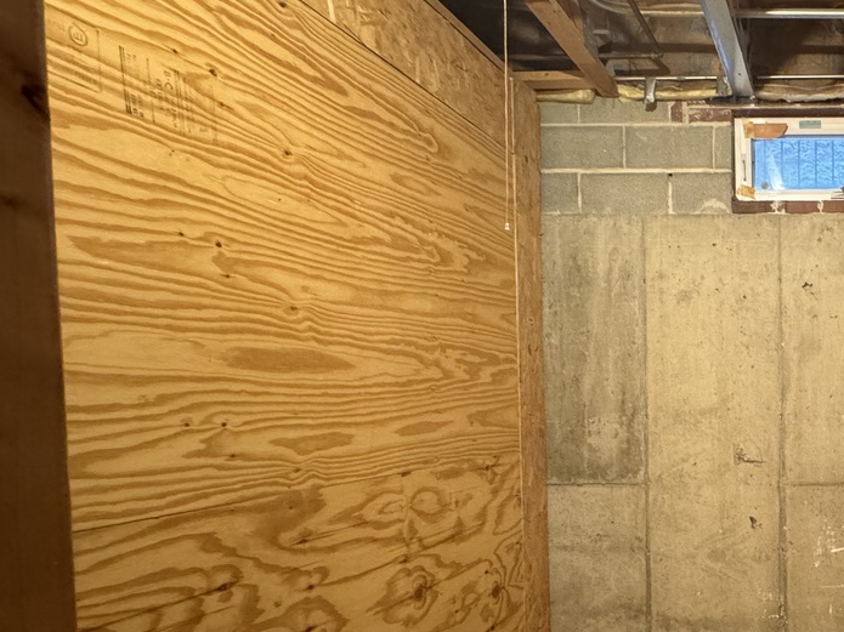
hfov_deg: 50.0
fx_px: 707
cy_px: 419
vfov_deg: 47.5
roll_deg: +0.4
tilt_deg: -2.7
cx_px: 844
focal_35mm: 29
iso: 1000
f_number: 2.2
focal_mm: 2.22
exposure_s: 1/40
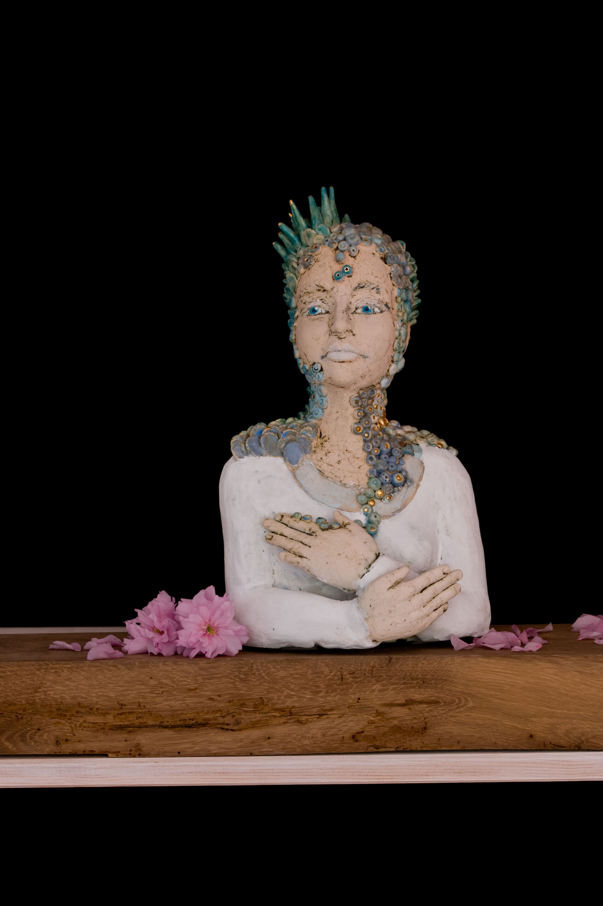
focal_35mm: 100
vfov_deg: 20.4
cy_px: 453
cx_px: 302
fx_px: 2516
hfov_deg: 13.7
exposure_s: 1/40
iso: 500
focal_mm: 100
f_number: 10
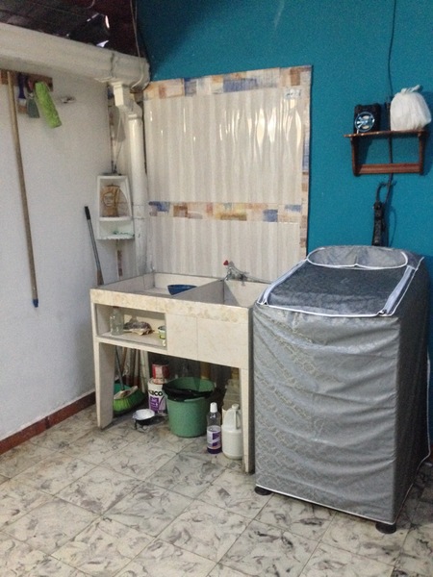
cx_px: 216
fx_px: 550
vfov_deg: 55.4
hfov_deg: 42.9
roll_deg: +1.3
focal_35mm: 33
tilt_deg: -13.8
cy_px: 288
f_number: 2.4
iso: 640
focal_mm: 4.12
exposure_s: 1/15
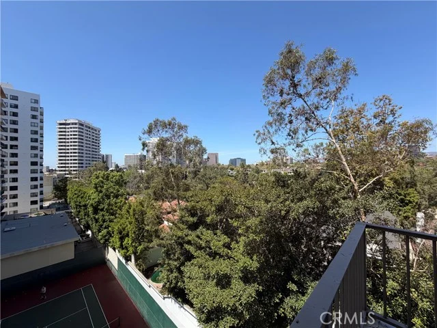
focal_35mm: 14
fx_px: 177
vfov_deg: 85.7
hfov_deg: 102.1
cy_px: 164
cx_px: 218
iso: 32
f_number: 2.2
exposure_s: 1/770
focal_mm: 2.22
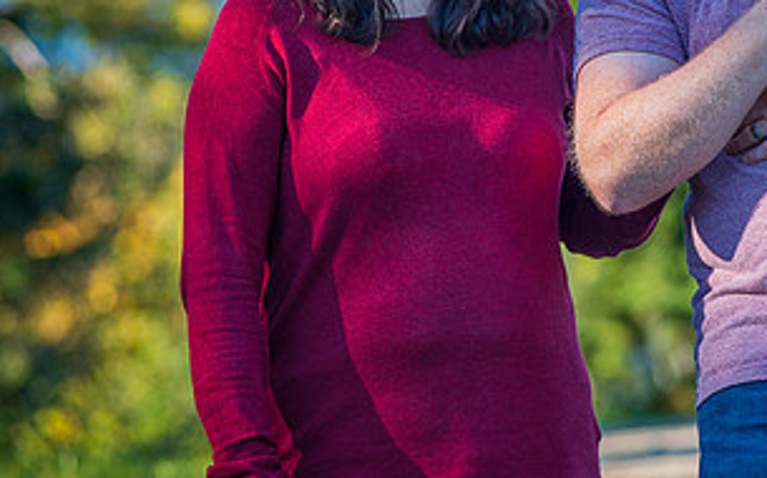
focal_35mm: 262
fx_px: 5472
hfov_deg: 8.0
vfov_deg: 5.0
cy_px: 99
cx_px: 591
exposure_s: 1/320
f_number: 4
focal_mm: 135
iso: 100
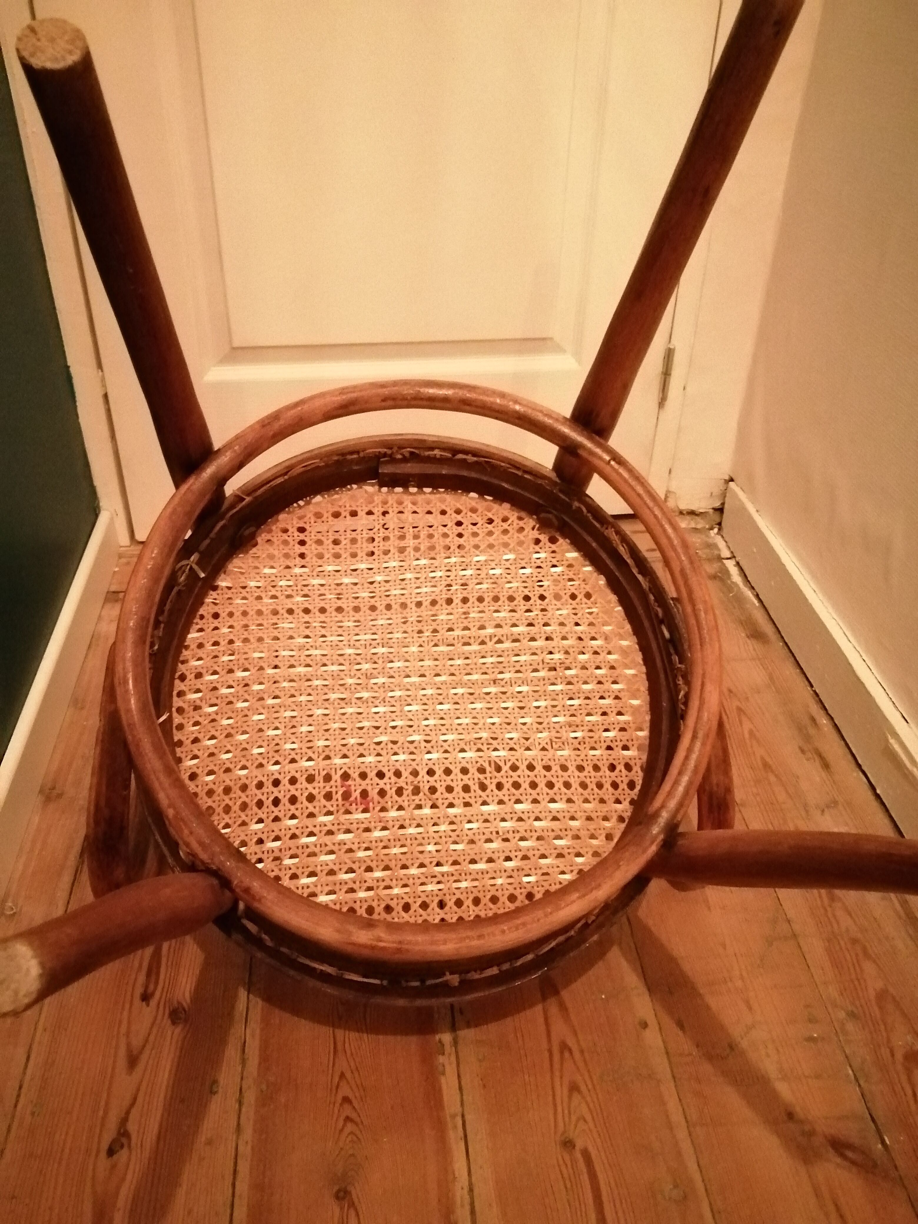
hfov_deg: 53.1
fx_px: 919
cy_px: 612
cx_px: 459
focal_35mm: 26
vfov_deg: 67.3
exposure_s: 1/12.5
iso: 2000
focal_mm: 3.46
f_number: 1.8
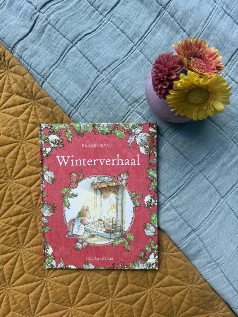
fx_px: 220
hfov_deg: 56.8
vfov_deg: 71.6
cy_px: 158
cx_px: 119
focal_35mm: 24
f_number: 1.78
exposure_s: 1/213
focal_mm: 6.76
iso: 64
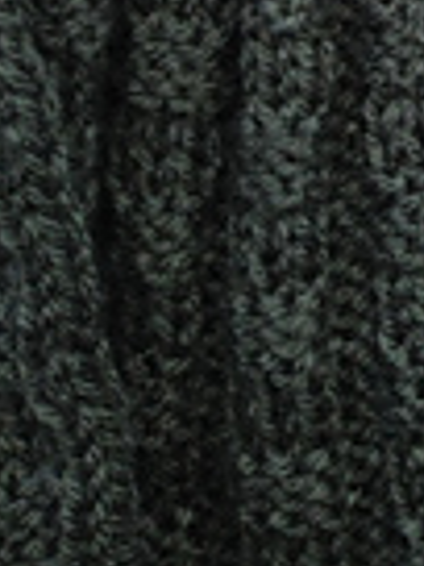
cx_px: 985
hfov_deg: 8.3
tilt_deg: -13.8
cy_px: -695
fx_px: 2695
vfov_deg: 10.6
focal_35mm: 165
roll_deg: -0.8
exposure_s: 1/252
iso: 50
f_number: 2.4
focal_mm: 4.28
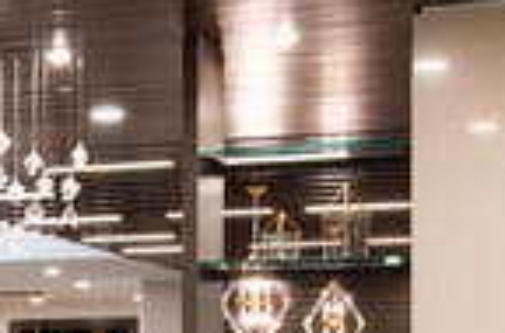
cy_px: 459
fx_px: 1636
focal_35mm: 117
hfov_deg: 17.1
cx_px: -4
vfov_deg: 11.3
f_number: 8
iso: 100
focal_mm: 42
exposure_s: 1/2
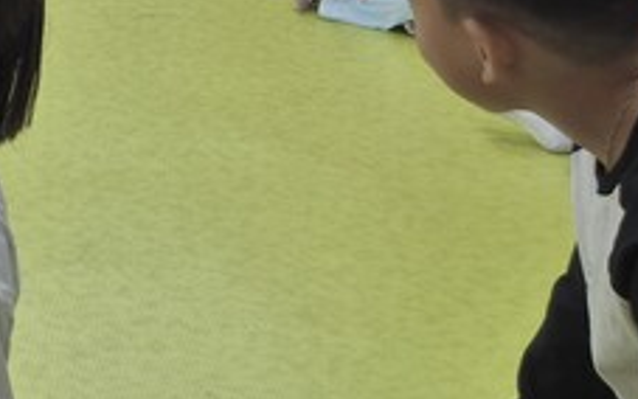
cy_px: -225
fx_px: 1791
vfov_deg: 12.0
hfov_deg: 16.5
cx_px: -542
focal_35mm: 103
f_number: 1.8
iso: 25
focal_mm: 5.4
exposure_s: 1/120
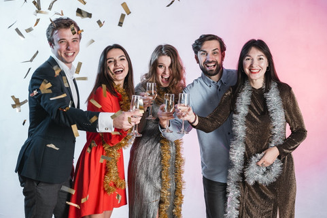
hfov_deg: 38.2
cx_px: 165
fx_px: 472
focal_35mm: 52
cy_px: 109
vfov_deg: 26.0
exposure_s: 1/160
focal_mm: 50
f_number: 8
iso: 200
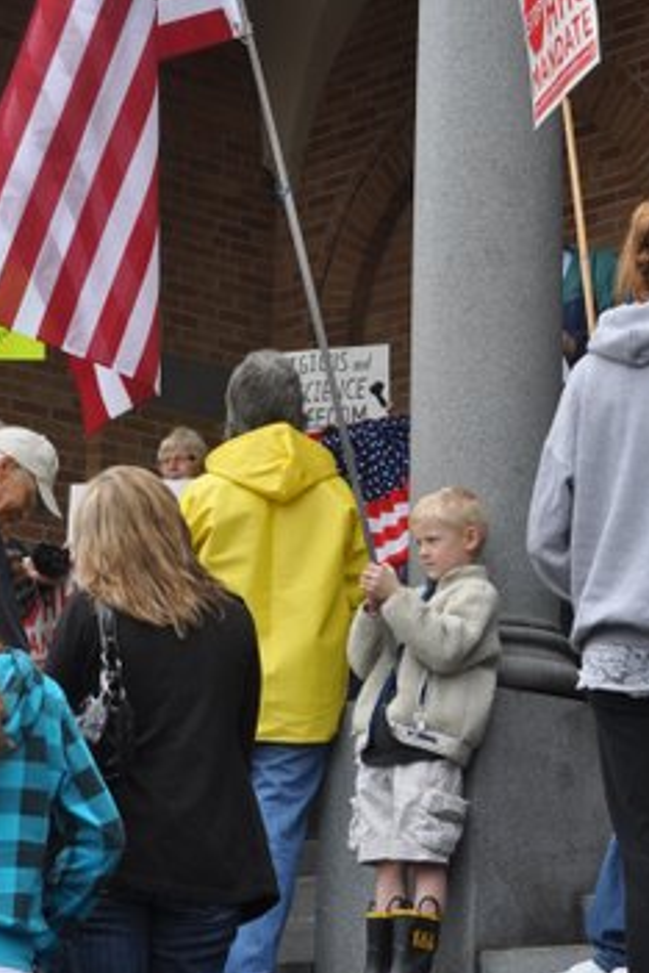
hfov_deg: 12.1
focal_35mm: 113
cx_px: 240
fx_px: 3047
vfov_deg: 18.1
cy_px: 441
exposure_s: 1/200
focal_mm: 55
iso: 200
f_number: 7.1
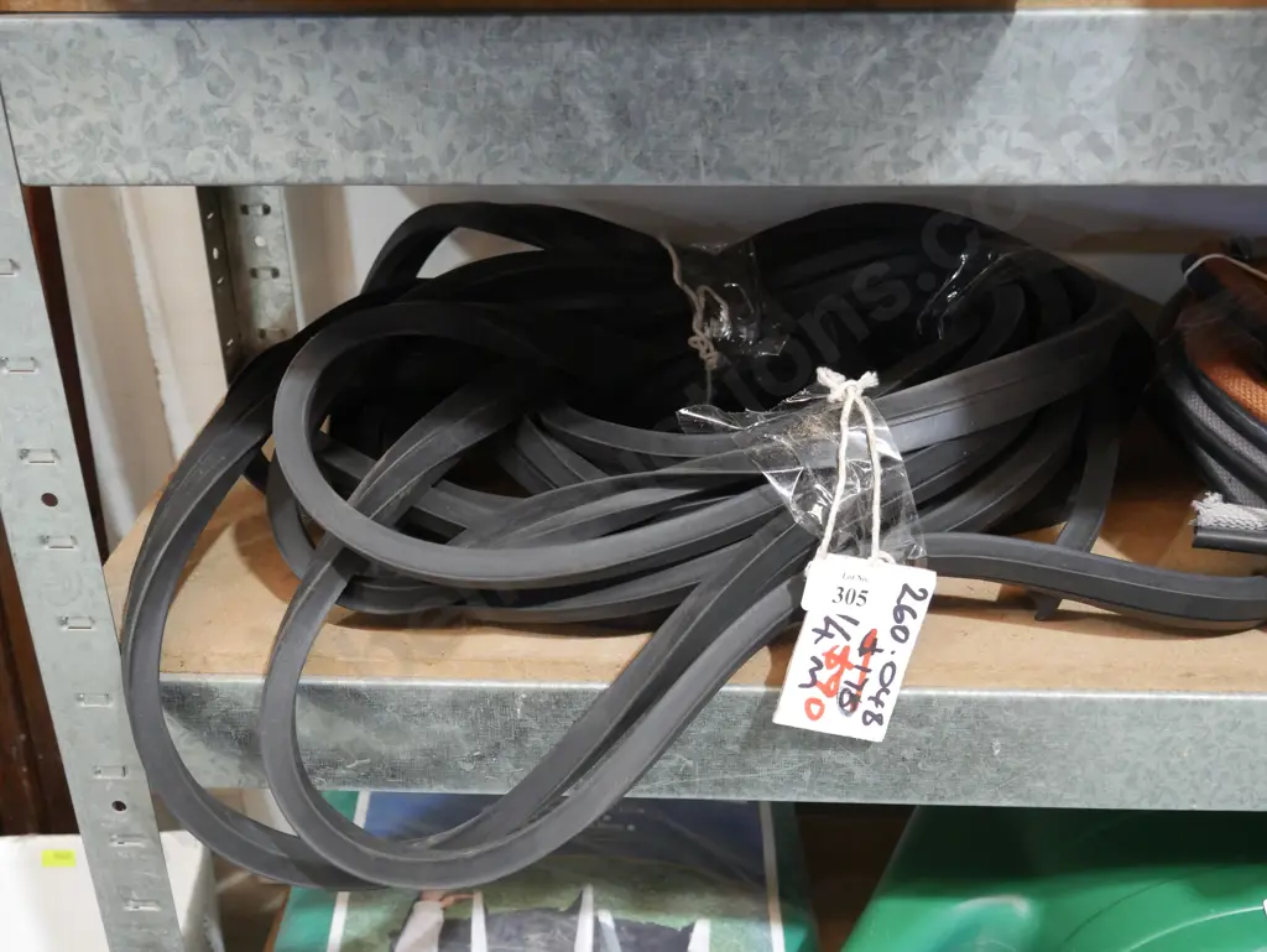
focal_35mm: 40
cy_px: 476
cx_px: 634
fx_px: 1465
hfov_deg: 46.8
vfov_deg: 36.0
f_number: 4.4
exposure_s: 1/60
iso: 2000
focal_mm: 20
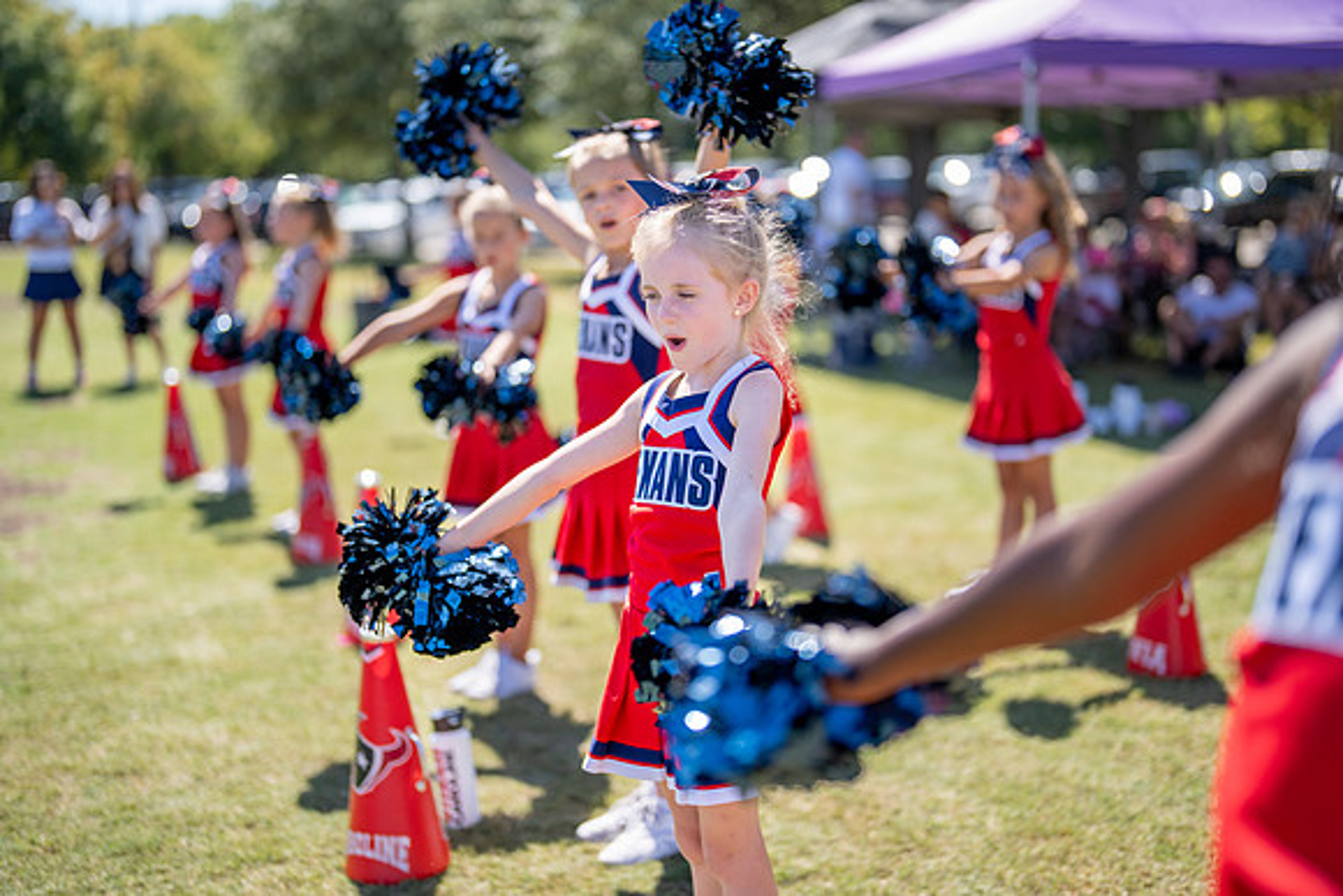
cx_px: 672
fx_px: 1872
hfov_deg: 39.5
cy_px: 448
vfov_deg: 26.9
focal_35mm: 50
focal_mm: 50
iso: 160
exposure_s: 1/8000
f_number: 1.2
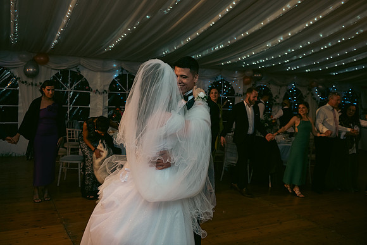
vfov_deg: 38.9
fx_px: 347
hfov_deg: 55.8
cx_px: 184
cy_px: 122
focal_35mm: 34
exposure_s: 1/160
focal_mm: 34
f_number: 3.5
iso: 800
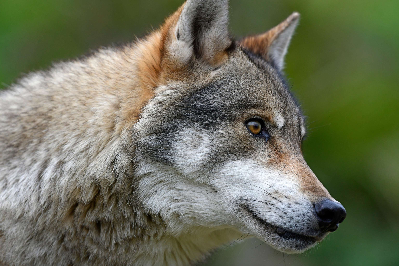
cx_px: 200
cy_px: 133
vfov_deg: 2.3
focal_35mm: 600
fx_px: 6649
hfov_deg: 3.4
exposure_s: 1/1250
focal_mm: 600
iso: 800
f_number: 6.3
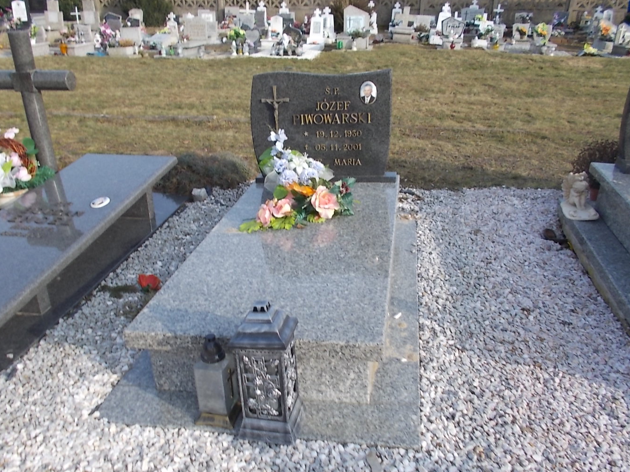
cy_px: 243
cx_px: 291
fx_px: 564
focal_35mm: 31
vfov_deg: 45.4
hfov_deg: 58.3
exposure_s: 1/80
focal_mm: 4.6
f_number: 8
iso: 80
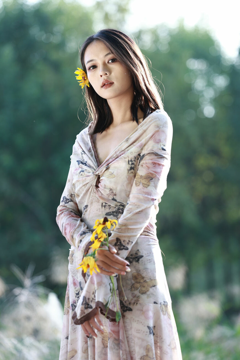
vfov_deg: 17.3
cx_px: 120
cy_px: 180
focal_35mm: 118
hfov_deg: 11.6
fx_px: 1180
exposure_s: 1/200
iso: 160
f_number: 2.8
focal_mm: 119
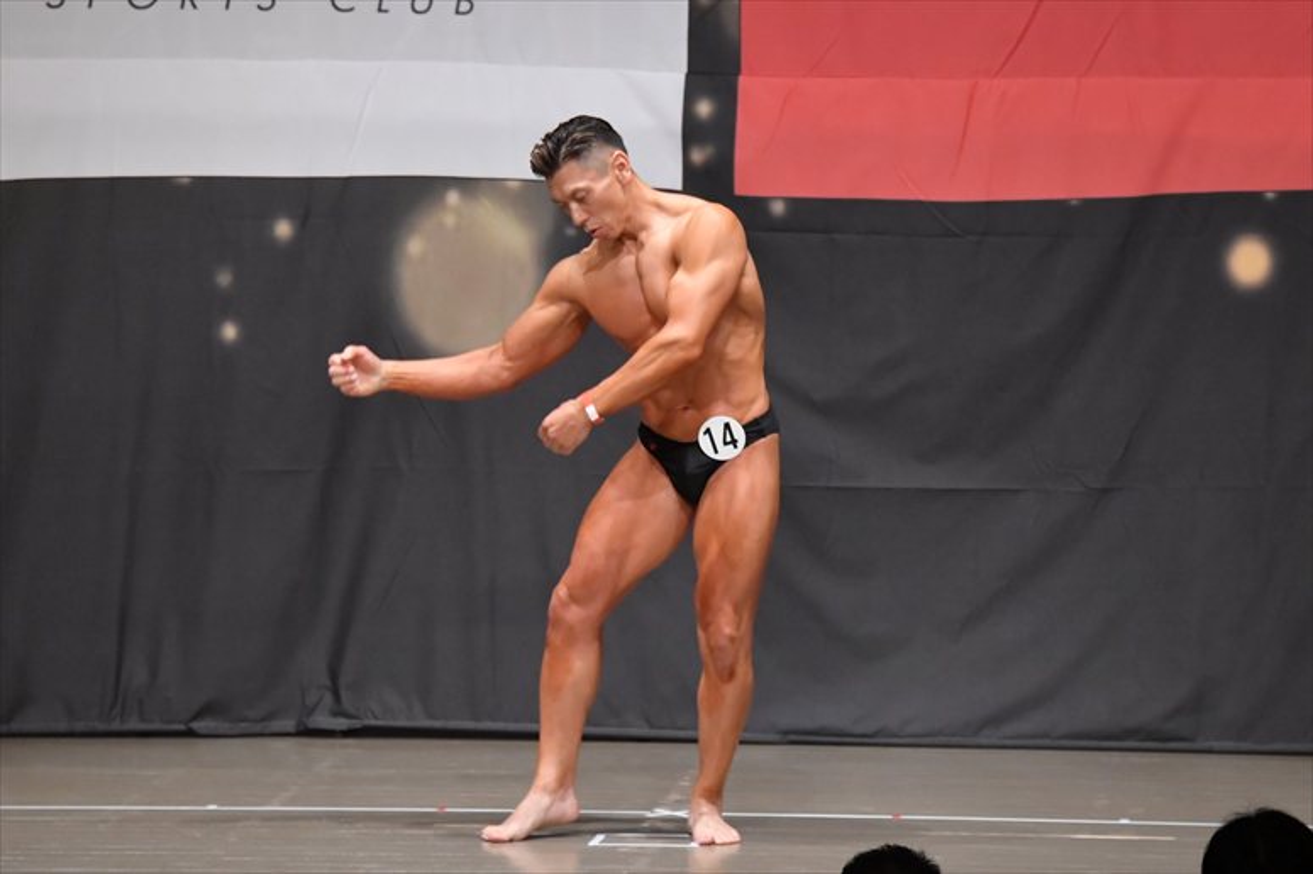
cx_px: 656
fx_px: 8202
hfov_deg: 9.2
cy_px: 437
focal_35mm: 225
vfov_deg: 6.1
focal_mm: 150
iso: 6400
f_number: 5.6
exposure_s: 1/400
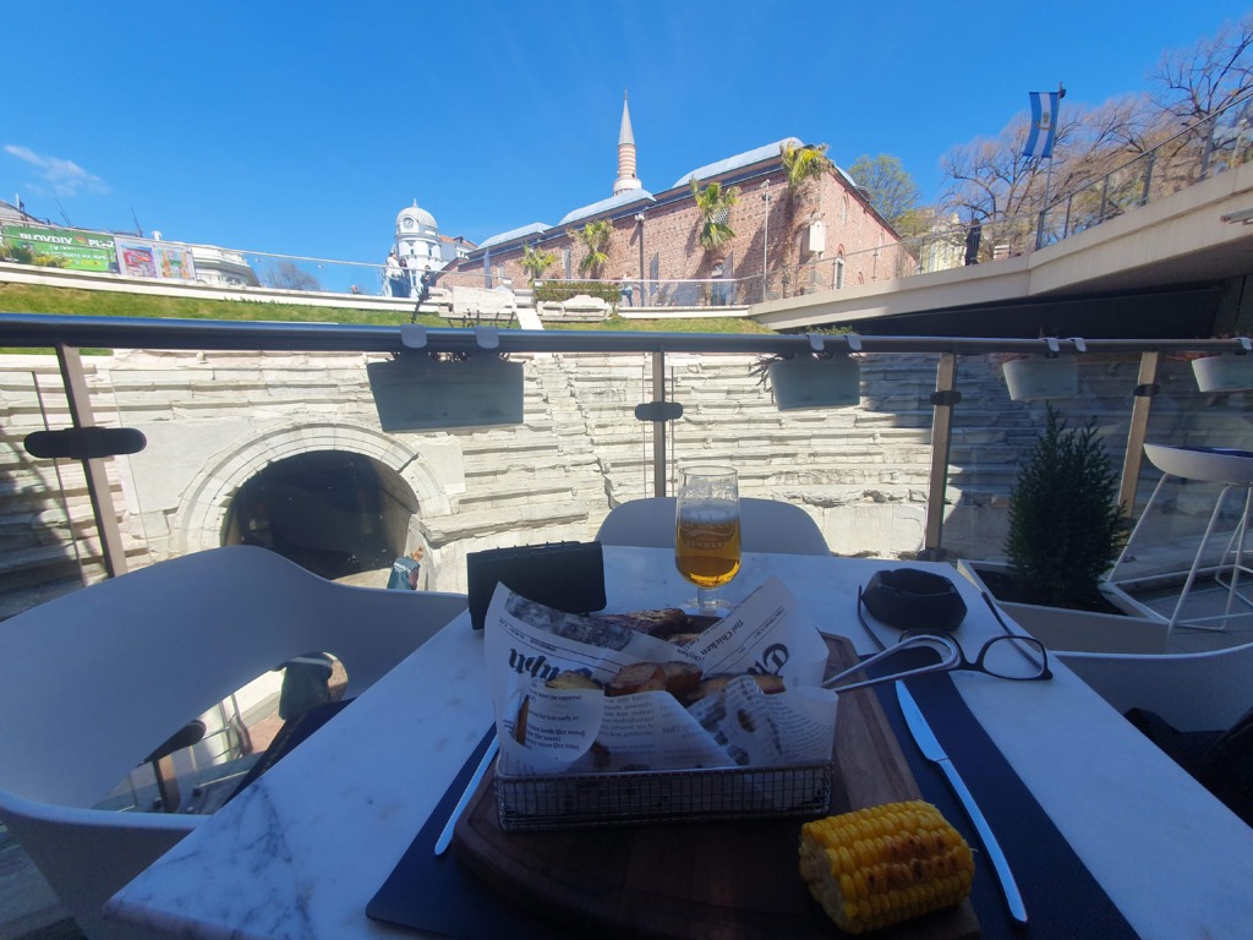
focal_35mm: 13
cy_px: 470
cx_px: 626
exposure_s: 1/948
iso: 50
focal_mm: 1.8
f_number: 2.2
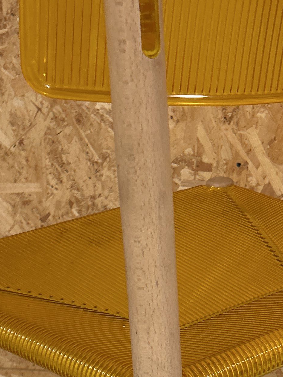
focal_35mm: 84
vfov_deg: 22.8
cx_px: 217
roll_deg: +1.8
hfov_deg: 17.5
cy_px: 322
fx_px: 916
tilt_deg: -23.4
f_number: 1.5
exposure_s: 1/50
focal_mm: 5.7
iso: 125
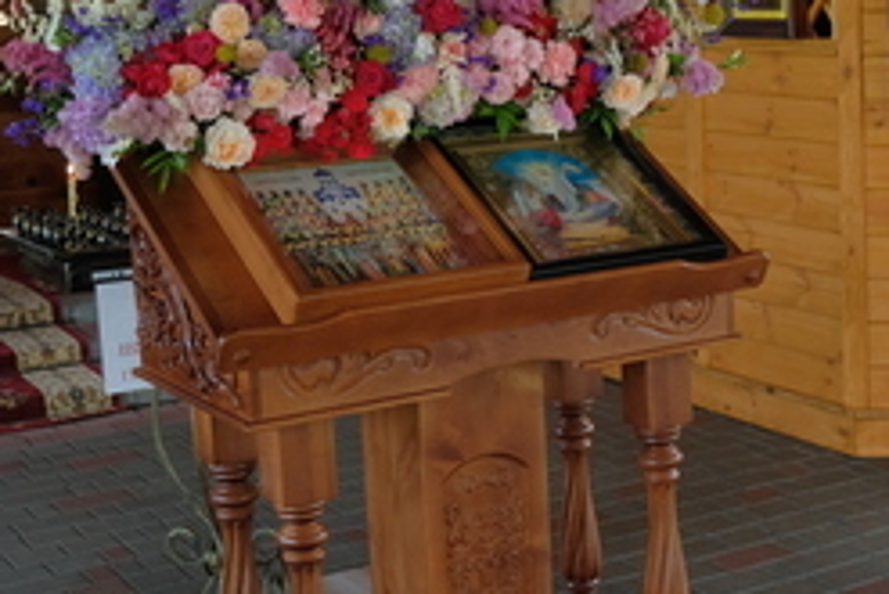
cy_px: 239
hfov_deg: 27.7
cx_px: 813
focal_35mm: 70
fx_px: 1730
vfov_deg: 19.5
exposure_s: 1/40
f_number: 2.8
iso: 200
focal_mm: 18
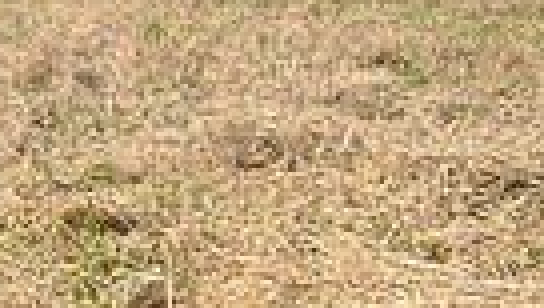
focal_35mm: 137
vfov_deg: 8.7
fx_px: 1979
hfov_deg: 14.1
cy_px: -174
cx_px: -396
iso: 64
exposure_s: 1/500
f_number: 4
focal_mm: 26.5
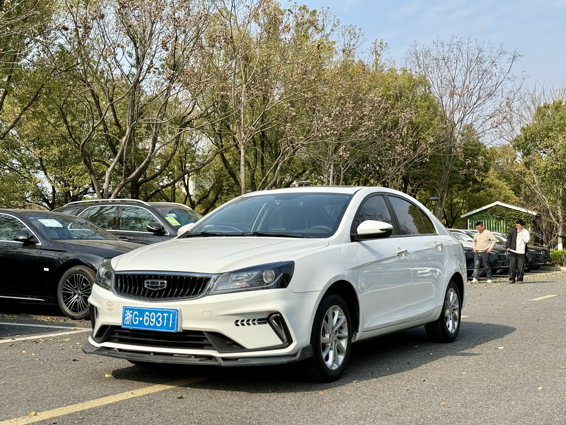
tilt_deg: +2.2
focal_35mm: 48
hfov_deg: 39.7
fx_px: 785
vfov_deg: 30.3
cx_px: 283
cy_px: 212
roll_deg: +0.1
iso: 64
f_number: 1.78
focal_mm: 6.76
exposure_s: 1/3891
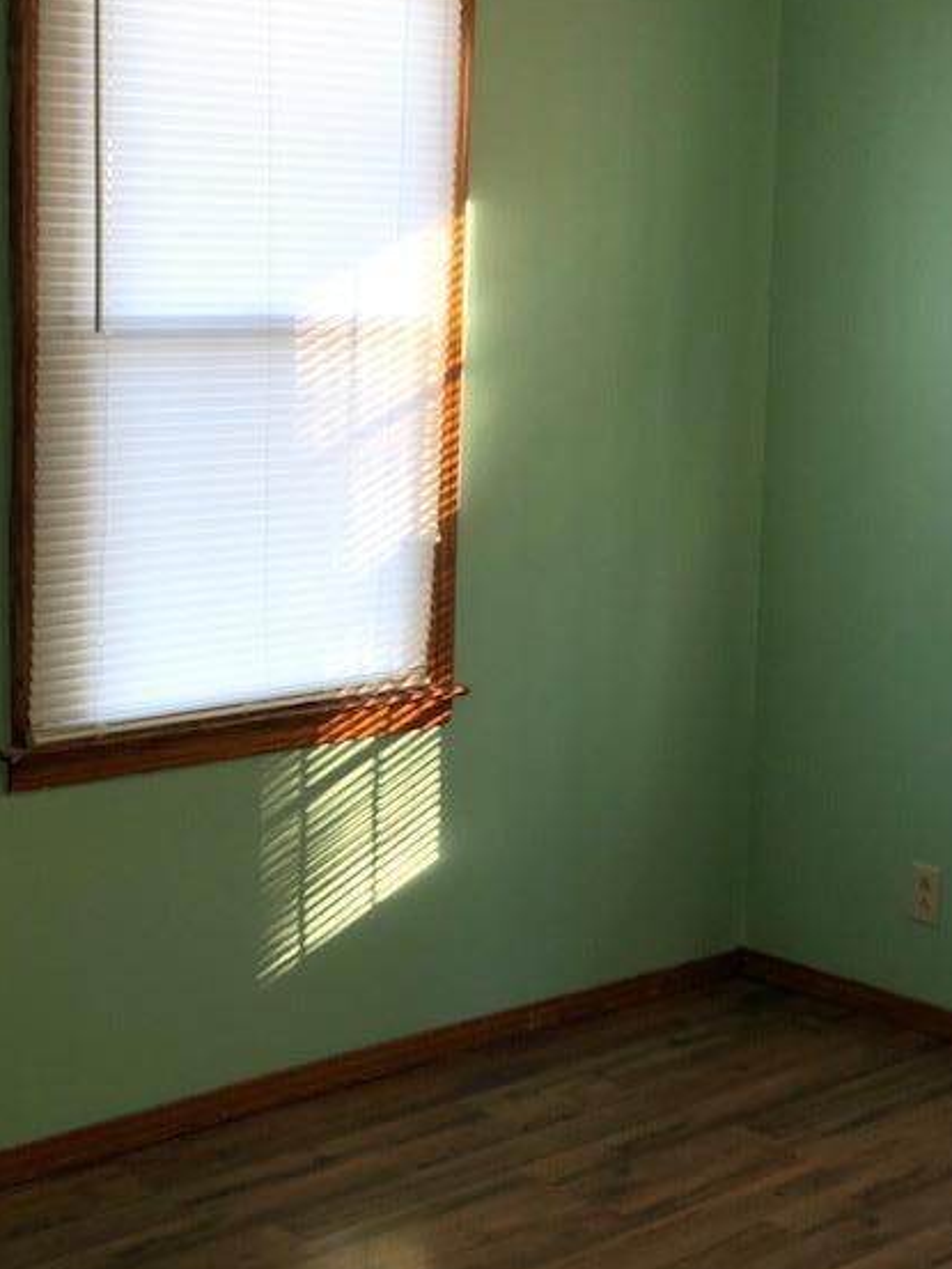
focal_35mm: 66
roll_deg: -1.6
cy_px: 608
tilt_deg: -9.2
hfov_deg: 22.3
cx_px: 473
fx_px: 2419
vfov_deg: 29.4
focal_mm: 6.6
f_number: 2.8
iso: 20
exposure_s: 1/30
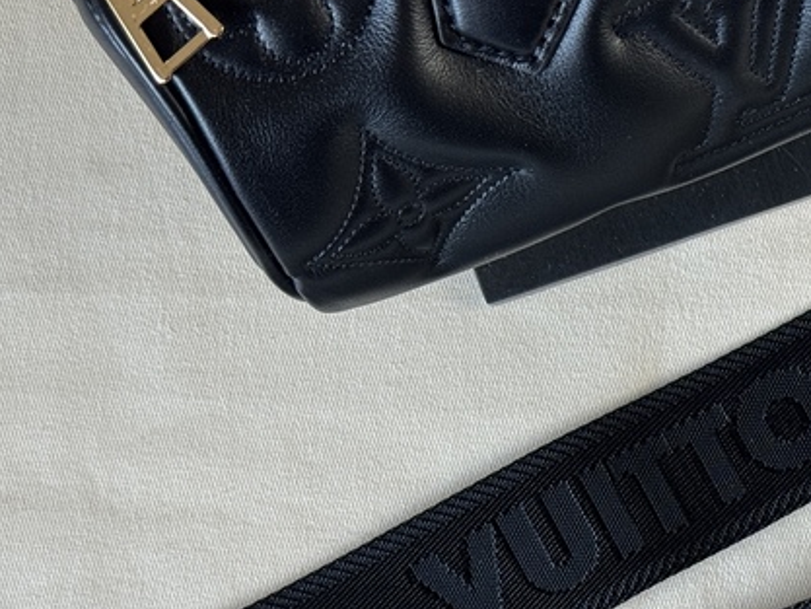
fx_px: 2718
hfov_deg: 16.5
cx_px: 852
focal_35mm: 116
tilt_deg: -81.8
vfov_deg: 12.7
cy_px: 549
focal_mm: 6.76
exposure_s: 1/100
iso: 80
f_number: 1.78
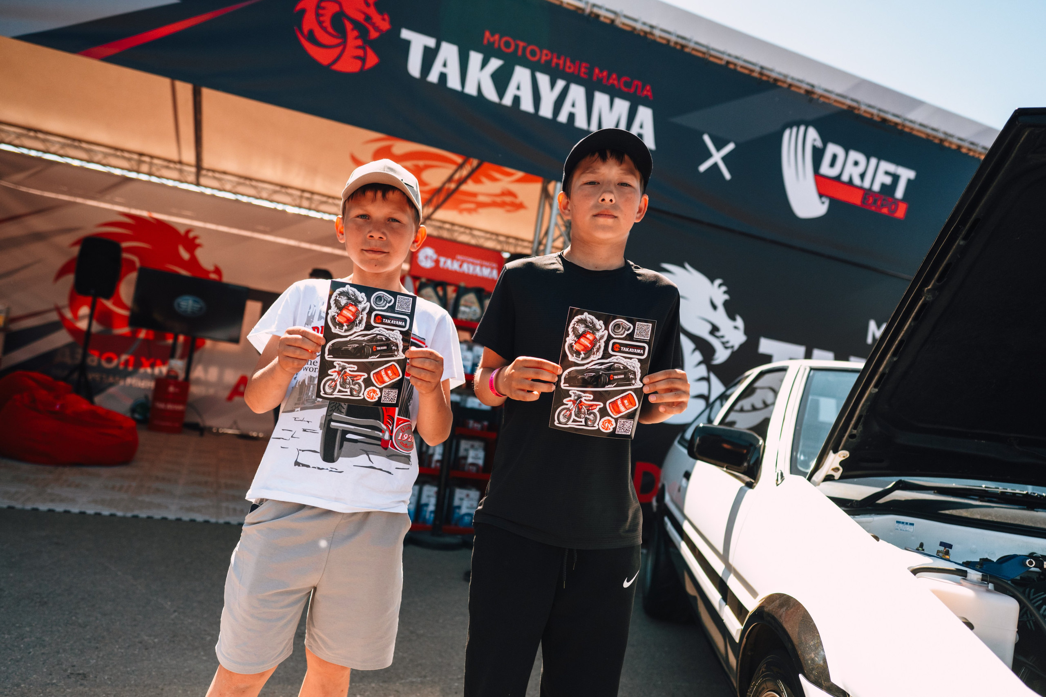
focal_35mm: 25
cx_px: 495
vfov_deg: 50.8
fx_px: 734
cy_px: 367
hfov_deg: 70.9
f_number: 2.5
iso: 900
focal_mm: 24
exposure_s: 1/8000
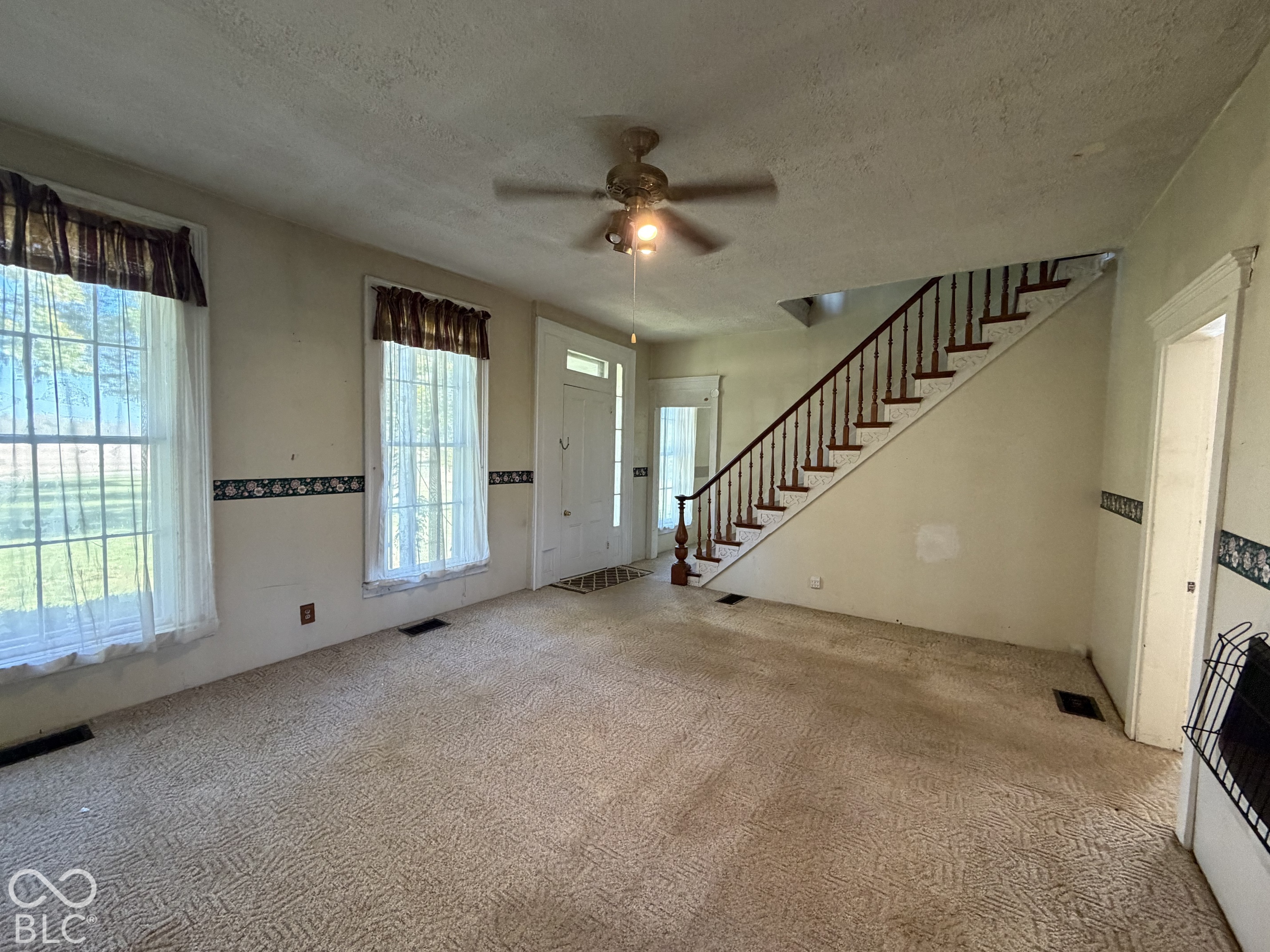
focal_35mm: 14
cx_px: 635
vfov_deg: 85.7
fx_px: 514
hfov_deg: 102.1
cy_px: 476
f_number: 2.2
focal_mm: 2.22
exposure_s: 1/60
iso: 400
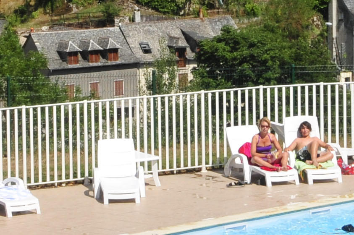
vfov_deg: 6.0
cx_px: 144
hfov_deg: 9.0
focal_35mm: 229
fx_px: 2249
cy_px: 24
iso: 200
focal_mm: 30
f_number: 11
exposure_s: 1/250
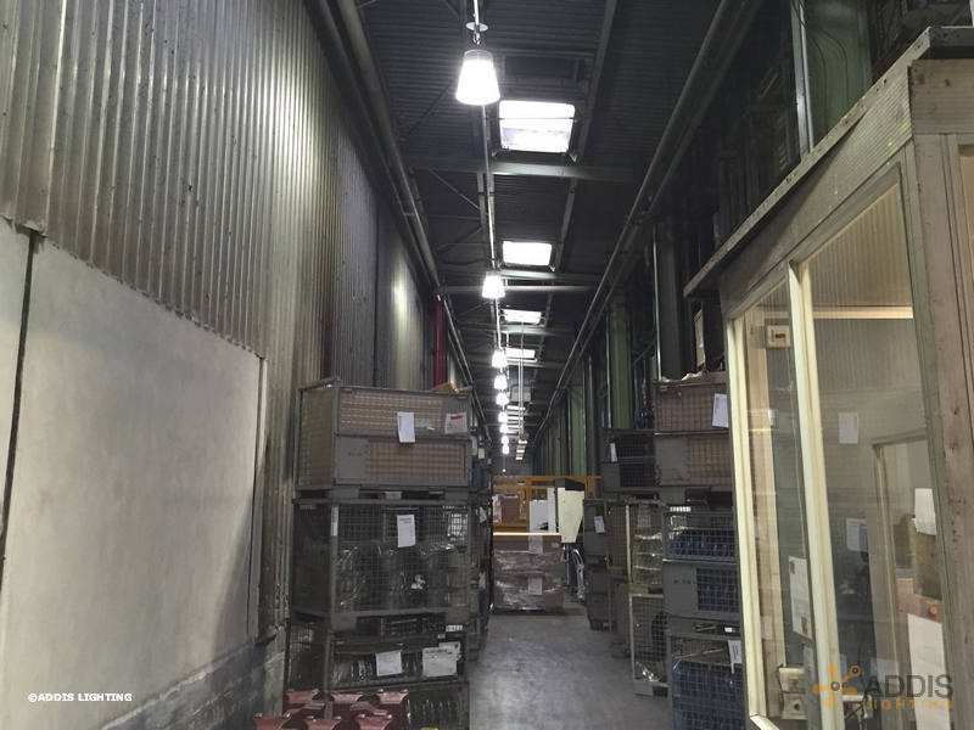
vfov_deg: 48.2
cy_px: 365
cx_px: 487
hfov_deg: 61.7
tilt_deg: +13.4
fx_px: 816
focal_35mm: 29
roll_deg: -0.5
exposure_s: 1/17
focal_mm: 4.15
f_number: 2.2
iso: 125
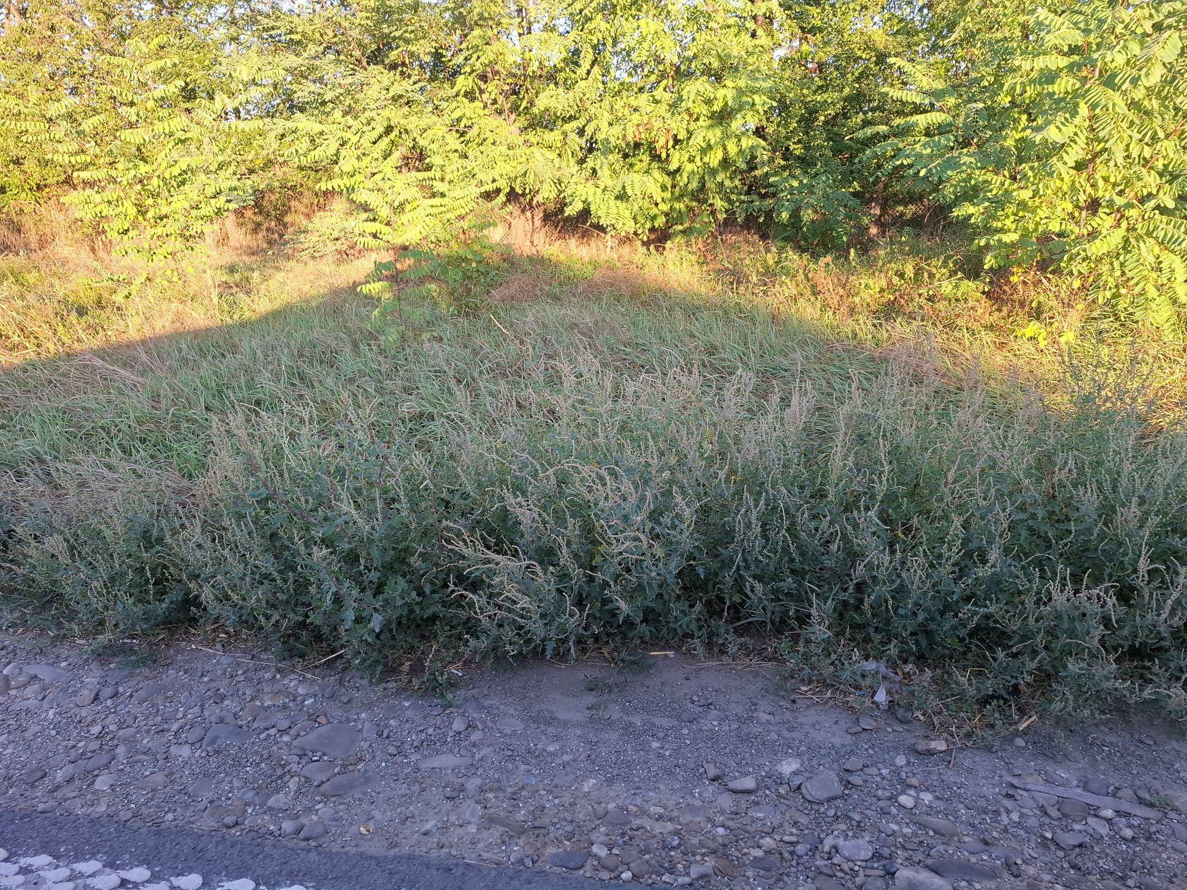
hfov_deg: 73.9
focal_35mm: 23
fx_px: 789
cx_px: 594
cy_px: 445
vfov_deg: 58.9
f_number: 1.8
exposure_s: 1/219
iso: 50
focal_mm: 5.54
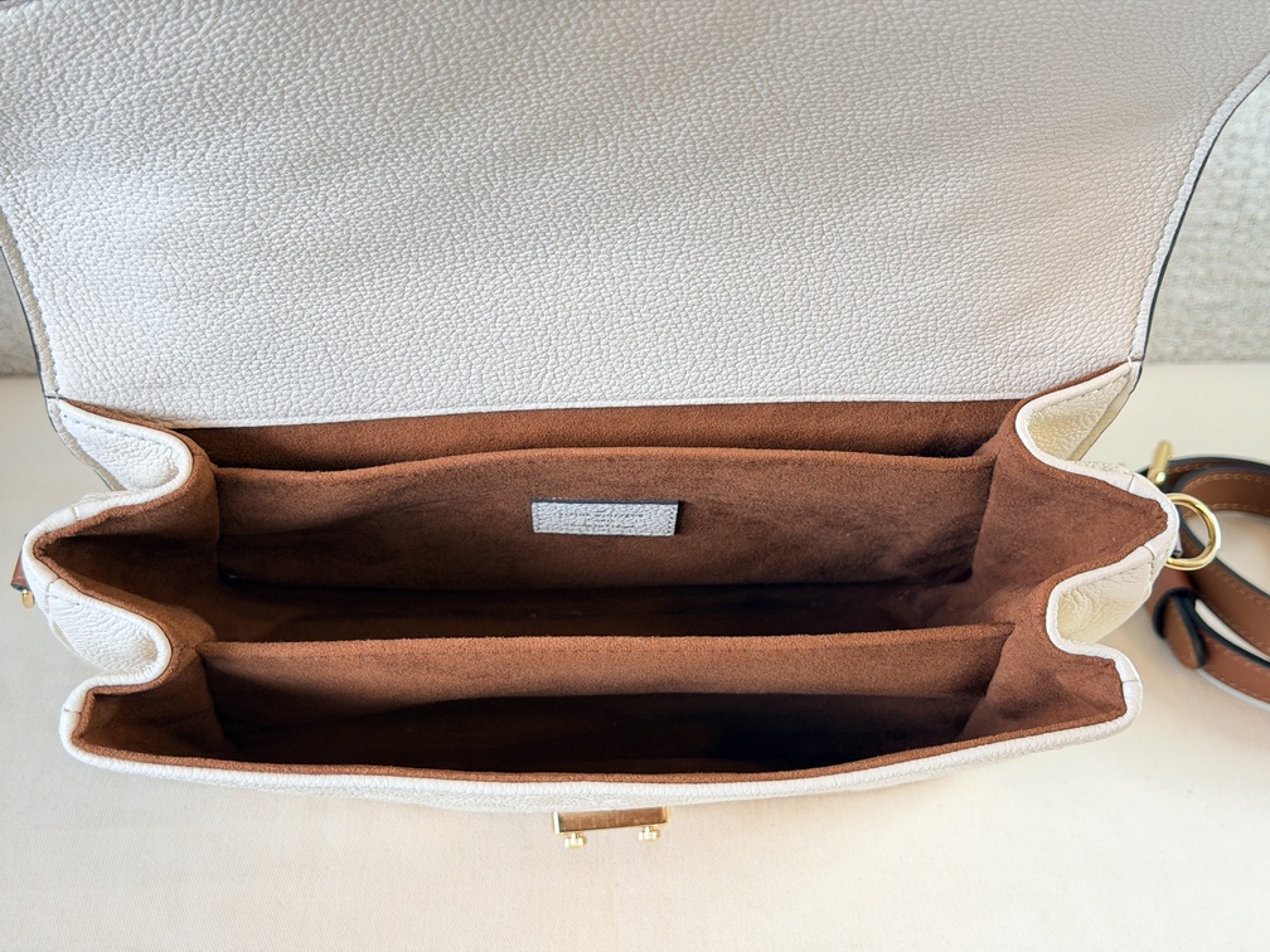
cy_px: 476
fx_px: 1761
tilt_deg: -37.0
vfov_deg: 30.3
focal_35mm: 48
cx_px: 635
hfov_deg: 39.7
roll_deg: +0.5
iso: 100
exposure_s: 1/50
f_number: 1.78
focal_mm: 6.76
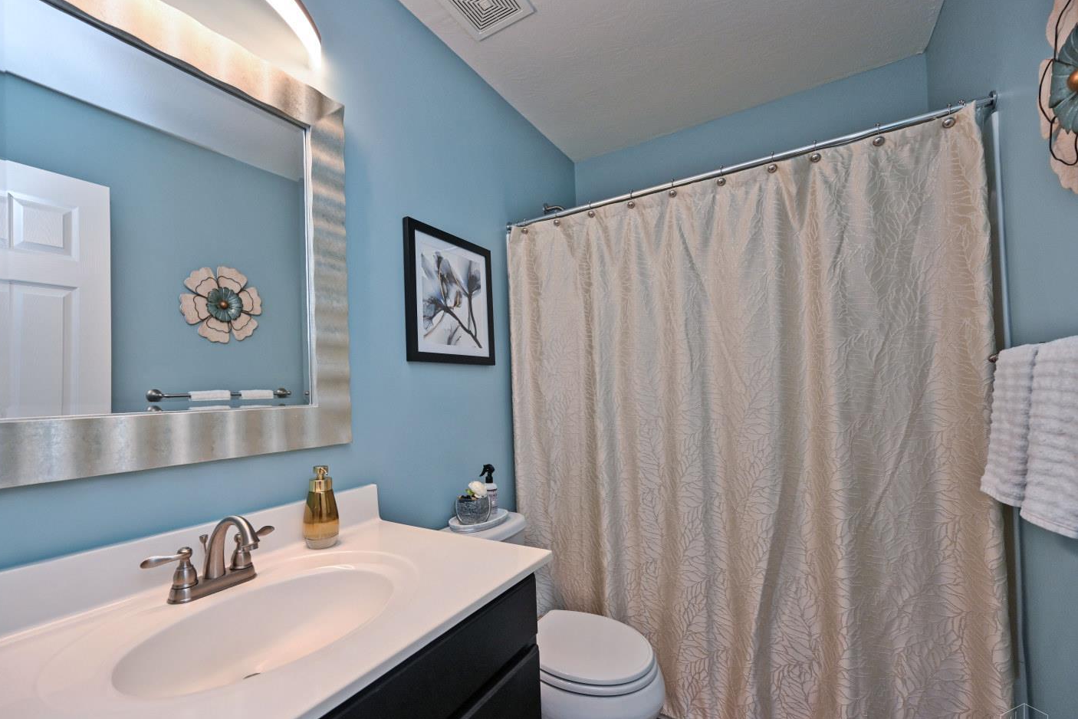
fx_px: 479
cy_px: 381
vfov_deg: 73.7
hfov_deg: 96.6
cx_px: 504
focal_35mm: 16
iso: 400
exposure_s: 1/60
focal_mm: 15
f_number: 4
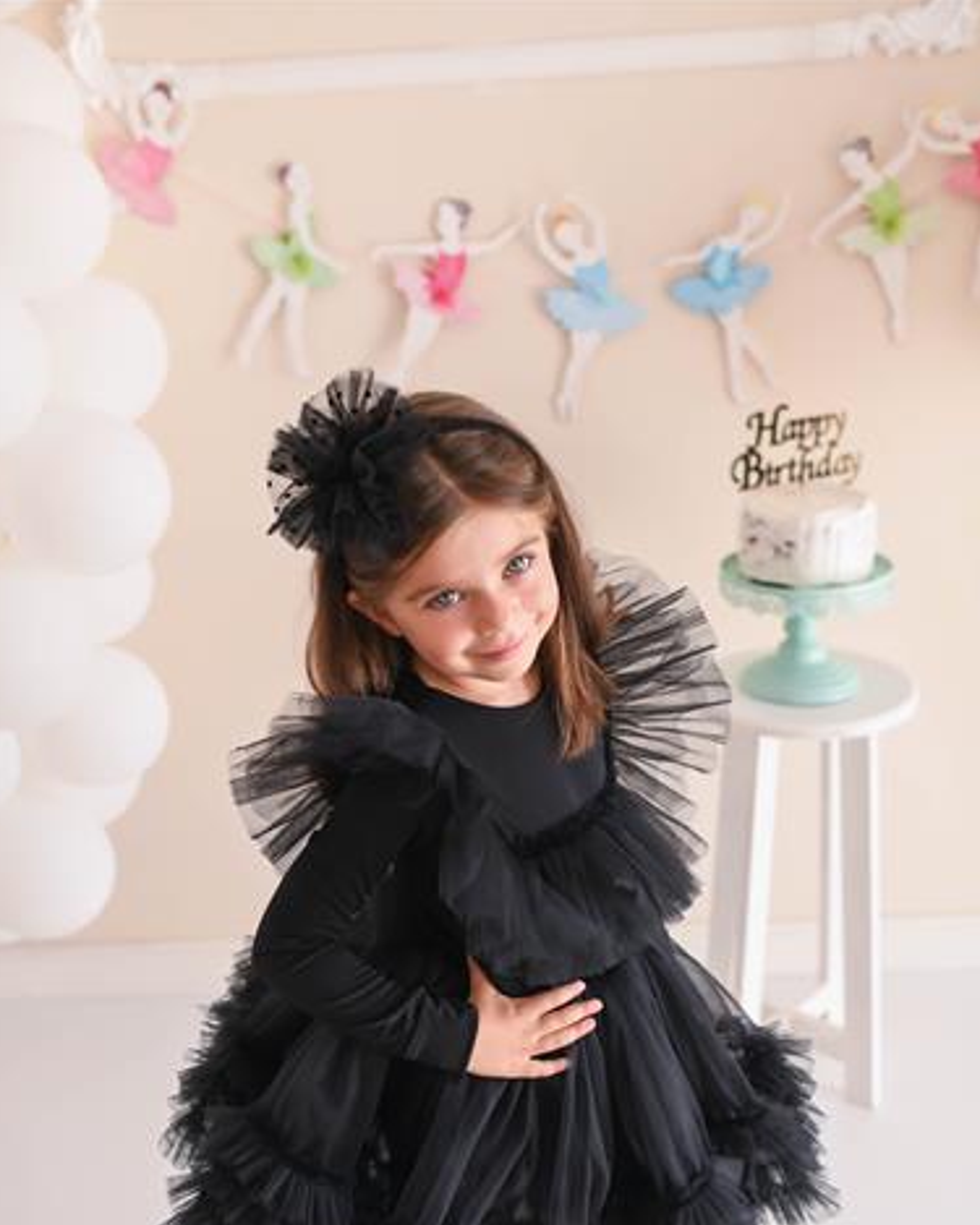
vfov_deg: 44.5
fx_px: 1487
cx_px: 489
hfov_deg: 36.5
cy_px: 759
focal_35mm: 41
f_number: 2.5
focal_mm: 35
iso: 250
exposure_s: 1/250
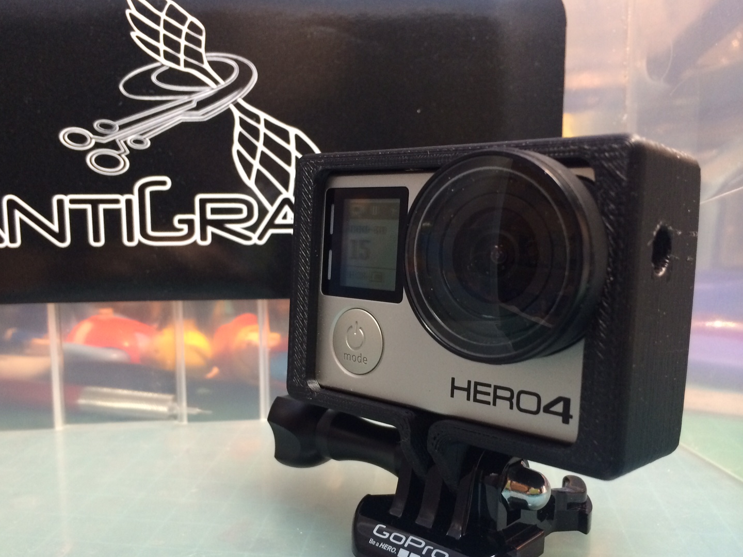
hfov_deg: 53.8
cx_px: 322
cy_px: 299
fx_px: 730
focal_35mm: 34
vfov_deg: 41.8
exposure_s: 1/30
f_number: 2.2
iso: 160
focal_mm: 4.12
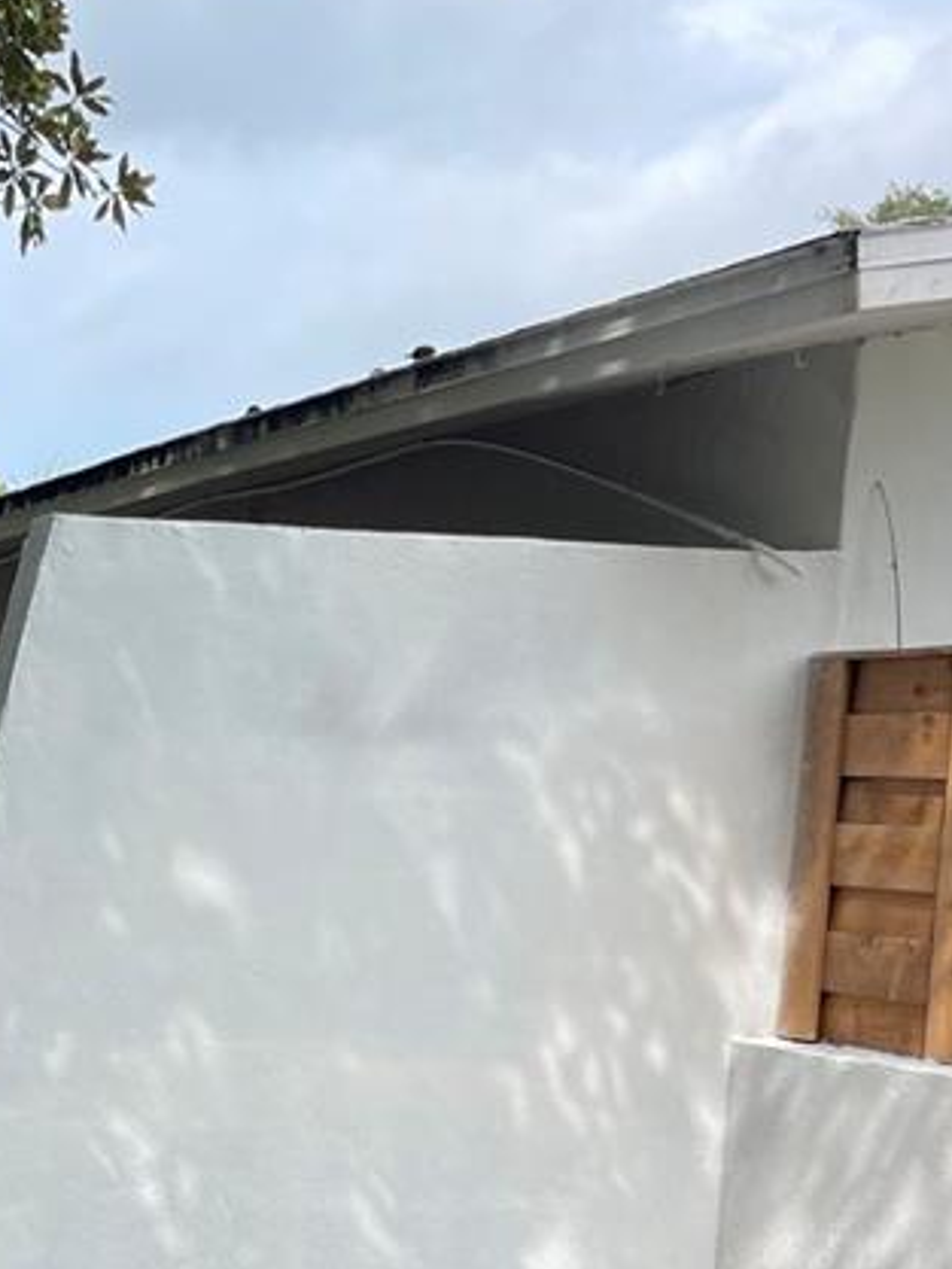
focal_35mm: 72
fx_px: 2639
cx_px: -33
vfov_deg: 25.6
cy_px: 1296
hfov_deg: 19.8
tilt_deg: -10.3
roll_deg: -1.7
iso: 32
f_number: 1.6
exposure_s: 1/994
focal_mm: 5.1
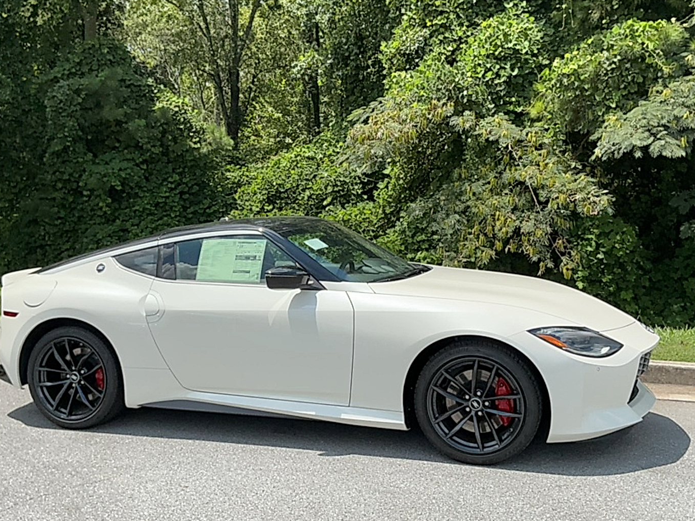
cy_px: 271
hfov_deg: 53.9
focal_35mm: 34
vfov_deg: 41.8
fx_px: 683
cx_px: 336
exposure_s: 1/2320
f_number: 1.8
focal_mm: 3
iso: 25
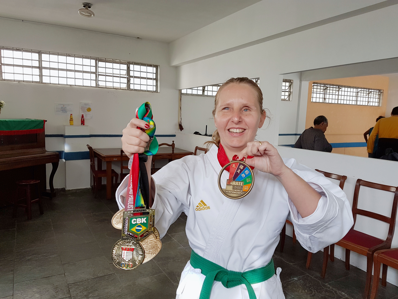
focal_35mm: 26
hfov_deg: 67.3
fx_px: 299
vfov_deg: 53.1
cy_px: 150
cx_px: 199
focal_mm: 4.2
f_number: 1.7
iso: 64
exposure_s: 1/60
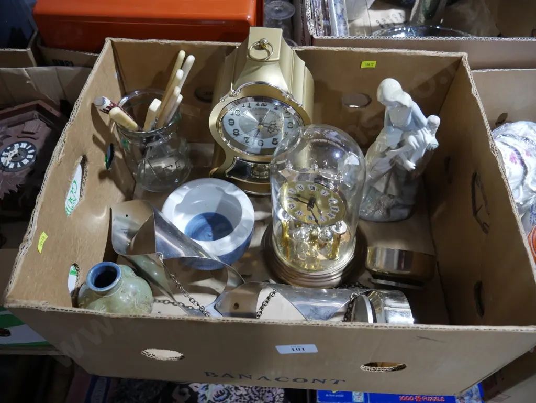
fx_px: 434
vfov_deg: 49.8
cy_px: 202
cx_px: 268
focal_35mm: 28
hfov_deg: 63.4
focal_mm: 14
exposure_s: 1/60
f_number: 3.5
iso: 800
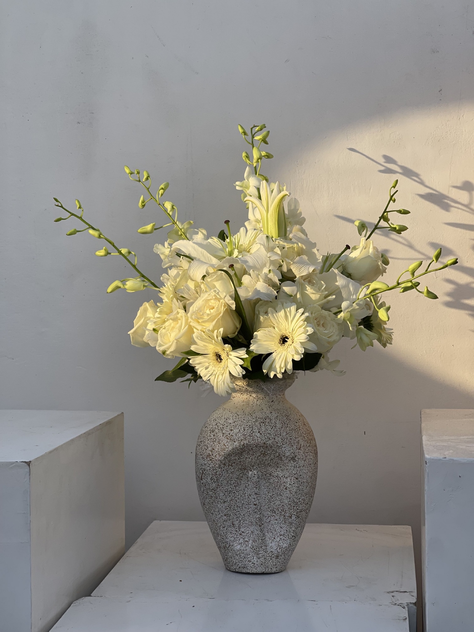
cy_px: 316
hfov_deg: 22.9
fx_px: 1168
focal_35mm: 64
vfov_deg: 30.3
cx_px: 237
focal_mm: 7.5
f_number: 2.2
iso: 20
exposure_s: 1/385
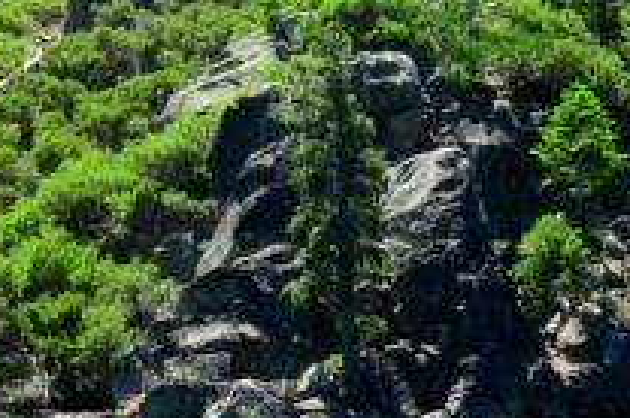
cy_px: 59
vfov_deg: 16.2
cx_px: 55
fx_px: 1450
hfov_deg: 23.8
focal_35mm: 83
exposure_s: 1/160
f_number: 10
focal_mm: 18
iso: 200
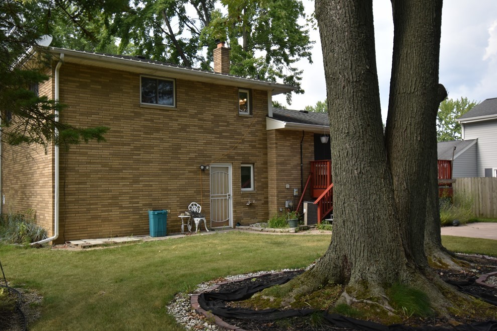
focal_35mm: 33
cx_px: 225
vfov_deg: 40.0
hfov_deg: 57.1
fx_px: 456
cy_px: 166
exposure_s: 1/250
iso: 220
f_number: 5.6
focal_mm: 20
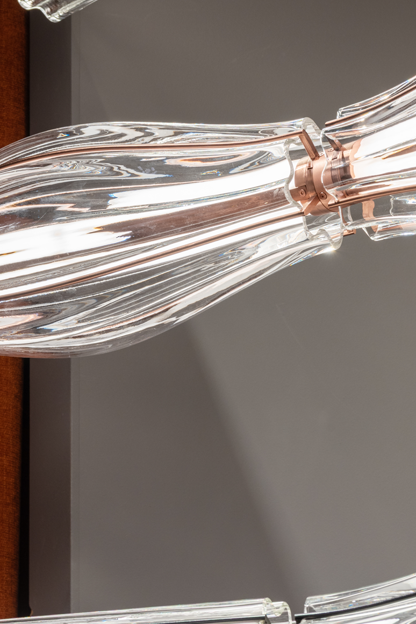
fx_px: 2564
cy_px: 224
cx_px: 142
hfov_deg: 9.3
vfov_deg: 13.9
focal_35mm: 148
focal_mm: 70
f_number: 13
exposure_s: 1/13
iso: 100
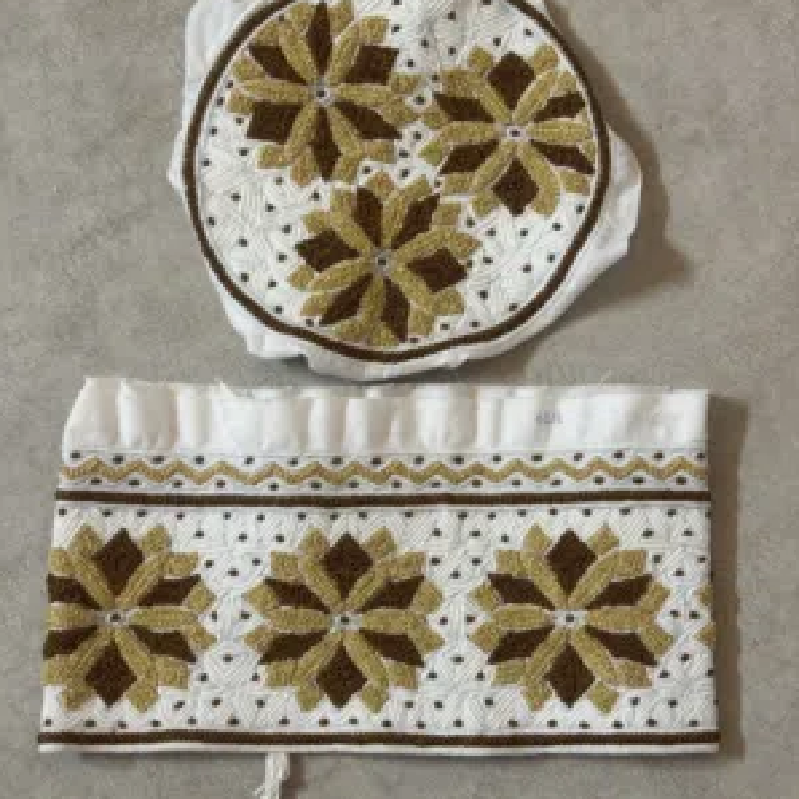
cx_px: 400
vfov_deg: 30.0
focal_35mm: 57
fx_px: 1489
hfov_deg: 30.0
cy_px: 357
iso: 200
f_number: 1.78
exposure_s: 1/50
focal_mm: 6.76
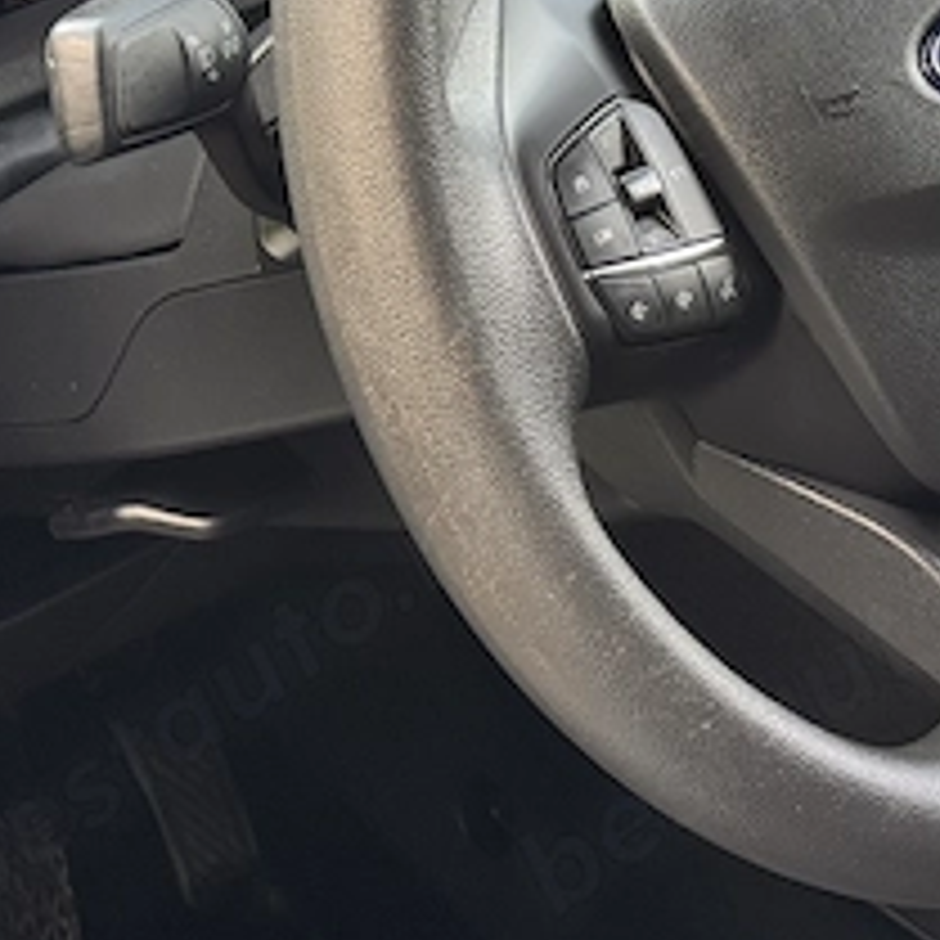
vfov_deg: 14.1
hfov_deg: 14.3
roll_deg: -3.7
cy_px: 63
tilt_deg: -27.6
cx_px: 576
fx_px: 3748
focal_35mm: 122
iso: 100
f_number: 1.78
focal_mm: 6.76
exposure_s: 1/85
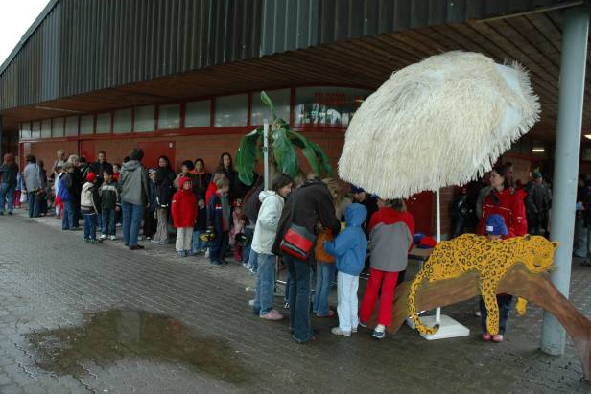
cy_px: 192
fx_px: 460
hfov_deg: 65.5
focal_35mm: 28
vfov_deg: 46.4
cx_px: 291
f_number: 4.5
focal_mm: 18
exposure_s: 1/80
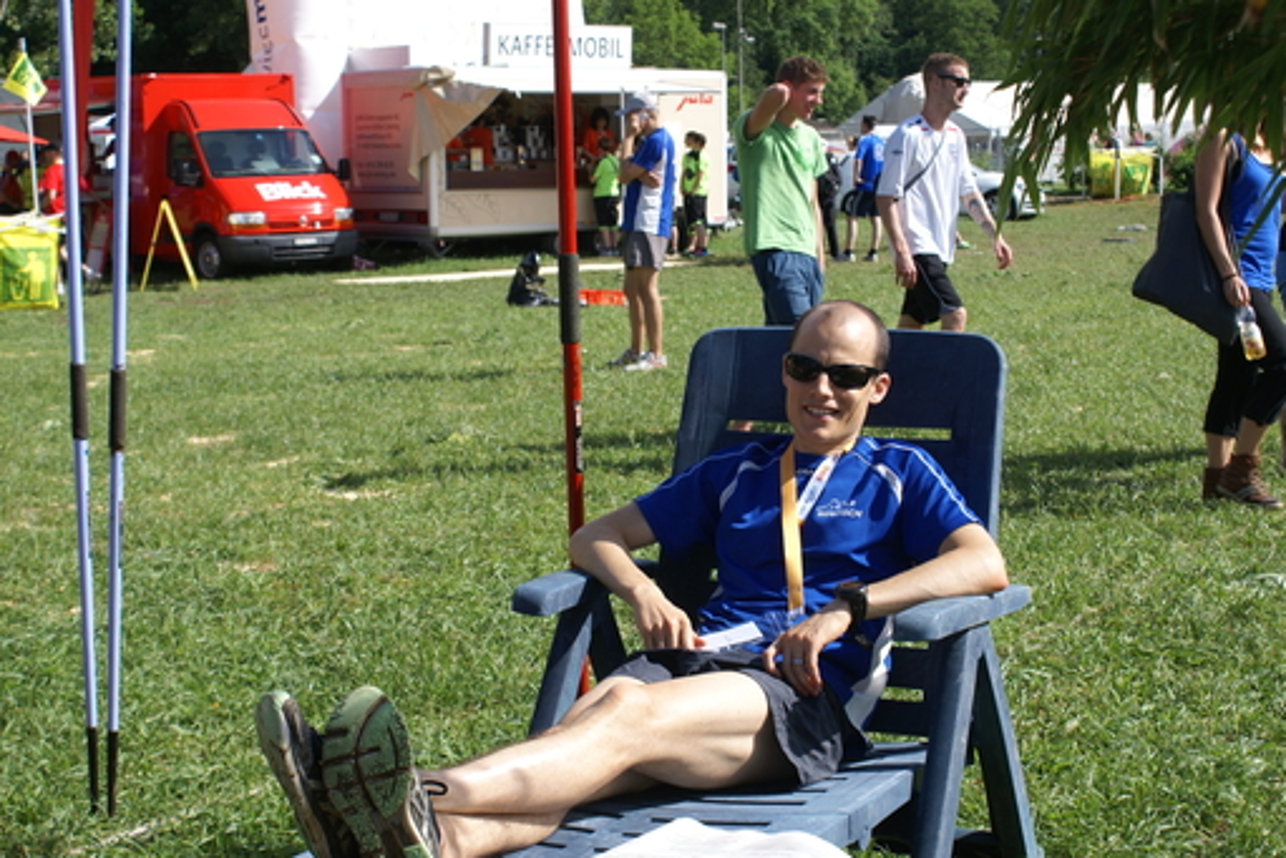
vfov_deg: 24.4
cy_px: 439
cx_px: 647
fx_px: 1984
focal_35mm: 56
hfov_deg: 35.9
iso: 100
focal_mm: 35
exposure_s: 1/250
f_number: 7.1
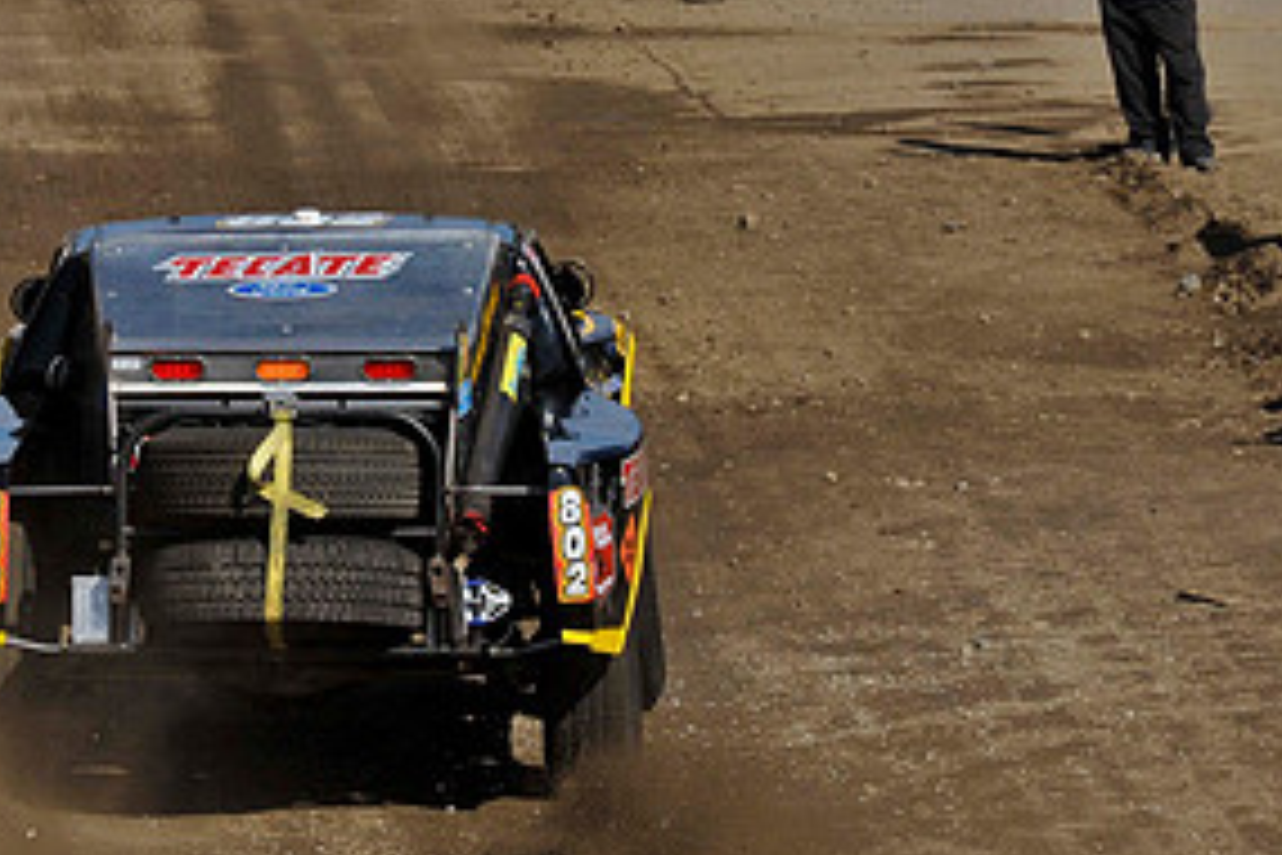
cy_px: 162
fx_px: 24605
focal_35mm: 691
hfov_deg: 3.0
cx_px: 225
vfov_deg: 2.0
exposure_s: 1/640
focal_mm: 340
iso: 640
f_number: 20
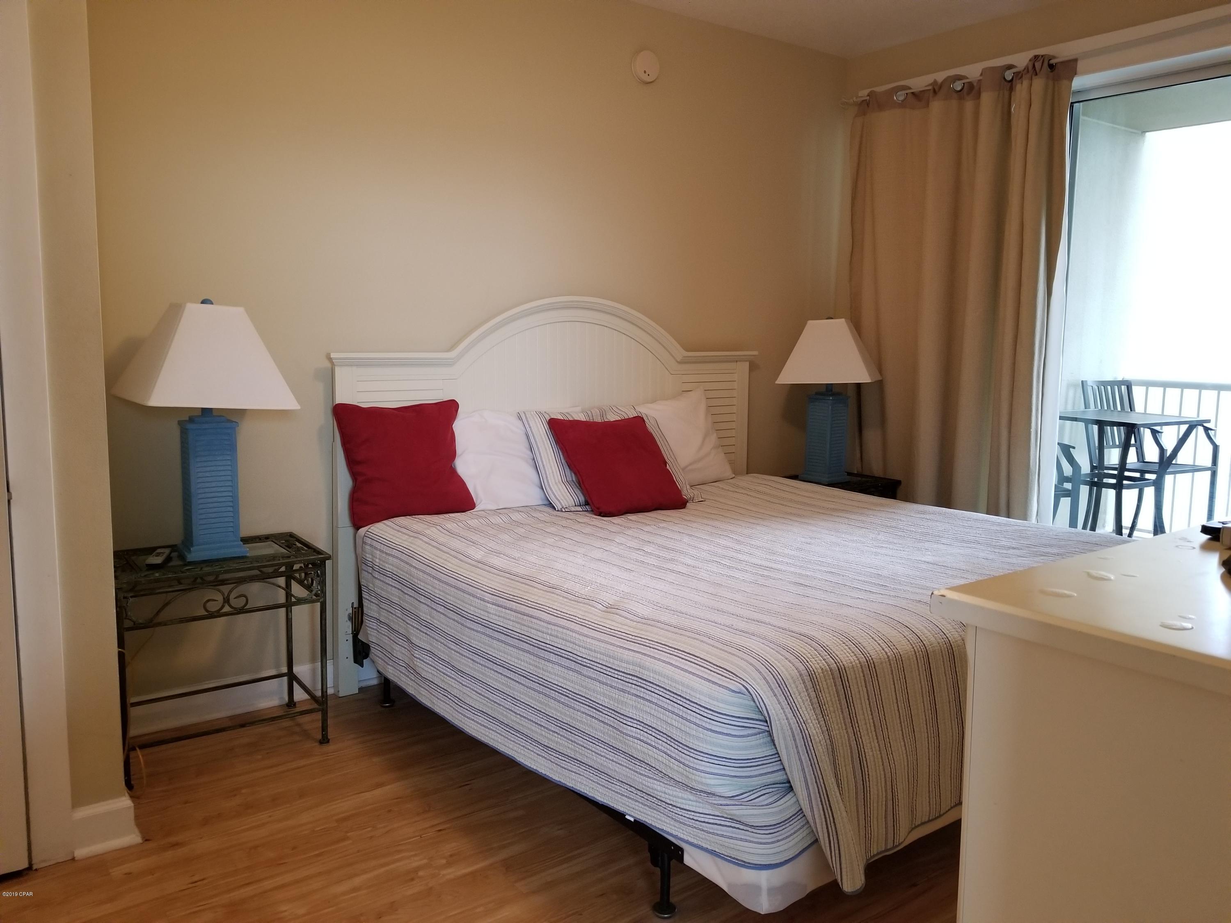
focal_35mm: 26
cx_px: 616
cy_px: 462
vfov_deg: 53.1
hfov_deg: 67.3
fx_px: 925
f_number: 1.7
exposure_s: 1/30
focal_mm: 4.3
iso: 250
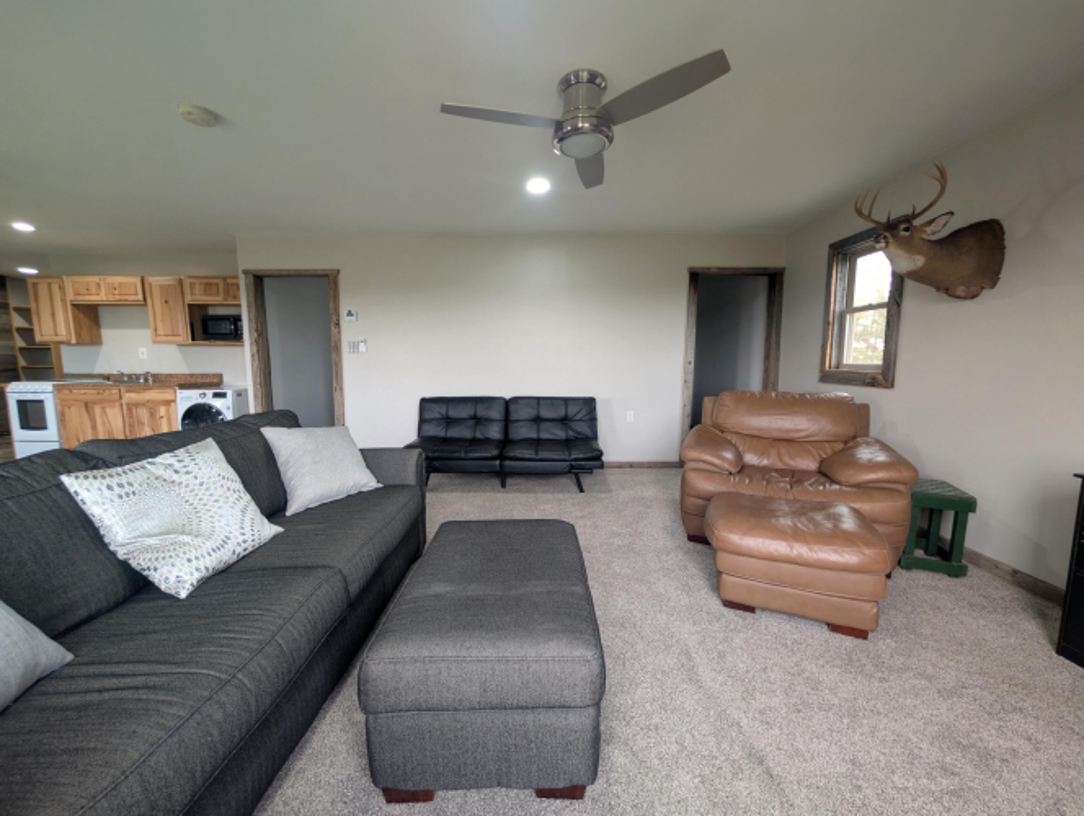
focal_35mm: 12
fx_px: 376
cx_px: 542
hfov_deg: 110.5
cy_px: 408
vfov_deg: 94.6
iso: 53
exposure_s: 1/24
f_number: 1.7
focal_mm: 2.02
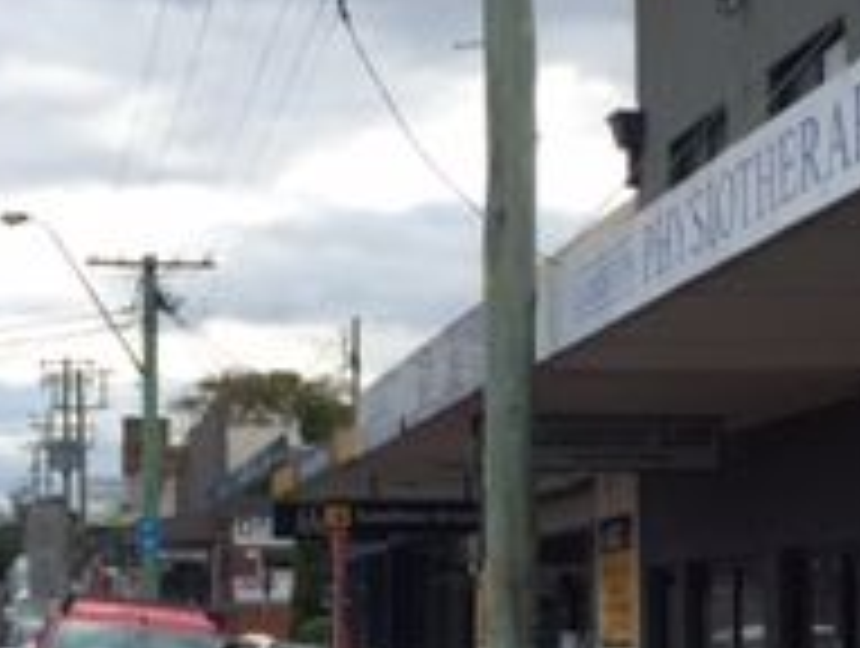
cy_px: 590
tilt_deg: +1.4
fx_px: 2414
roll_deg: +0.7
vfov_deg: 15.1
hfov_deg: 20.0
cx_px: 171
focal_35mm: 97
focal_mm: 4.15
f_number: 2.2
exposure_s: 1/1319
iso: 32
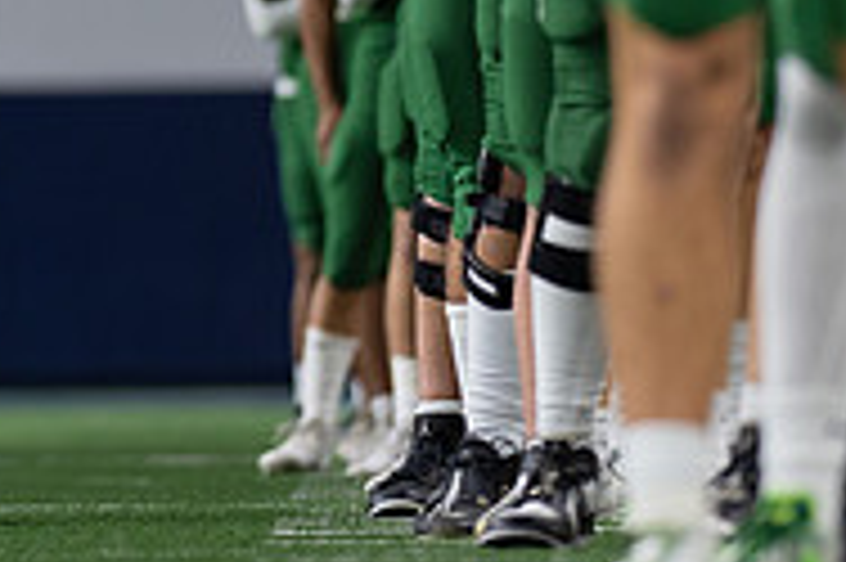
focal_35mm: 518
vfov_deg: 2.6
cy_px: -283
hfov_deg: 4.0
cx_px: -89
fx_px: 12162
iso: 500
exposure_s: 1/400
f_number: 1.8
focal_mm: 135
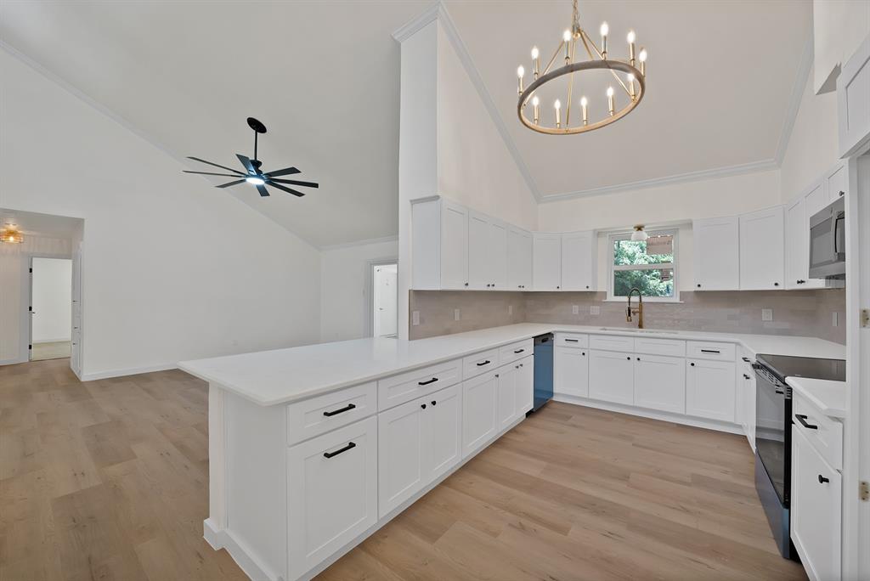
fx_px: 290
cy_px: 290
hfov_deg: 112.6
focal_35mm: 12
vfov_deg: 90.1
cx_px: 435
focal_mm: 12
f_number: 9
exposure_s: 1/8
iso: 800
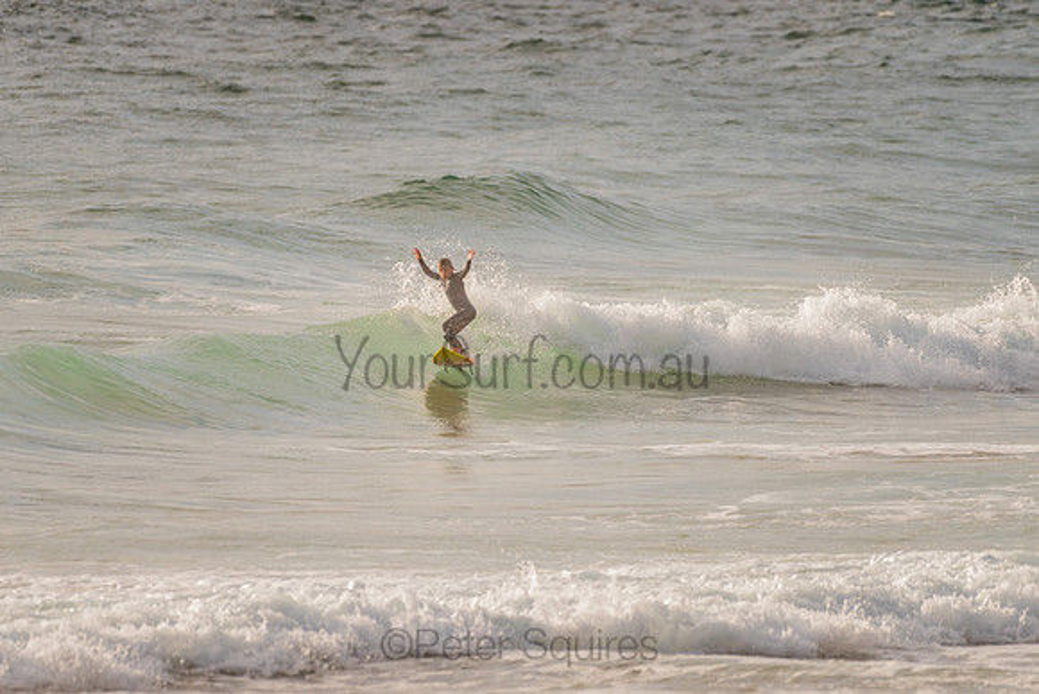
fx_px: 17692
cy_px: 337
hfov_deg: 3.4
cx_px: 507
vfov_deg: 2.2
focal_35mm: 613
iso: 180
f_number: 5.6
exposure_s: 1/2000
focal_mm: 500
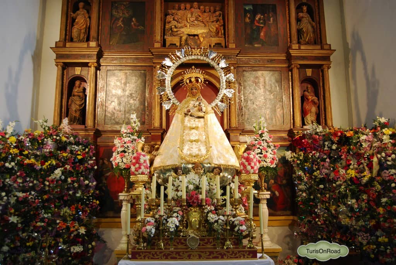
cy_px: 132
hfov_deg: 61.9
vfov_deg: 43.7
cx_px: 198
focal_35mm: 30
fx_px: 330
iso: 640
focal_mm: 20
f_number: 3.8
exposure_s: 1/30
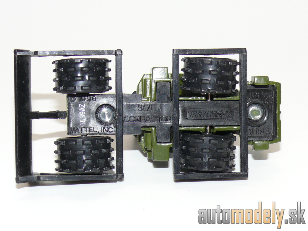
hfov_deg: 19.3
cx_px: 154
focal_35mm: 102
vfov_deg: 14.5
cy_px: 116
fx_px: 908
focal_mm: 13.3
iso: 100
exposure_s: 1/30
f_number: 4
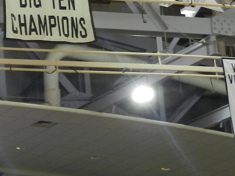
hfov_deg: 8.9
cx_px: 2
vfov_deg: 6.7
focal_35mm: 220
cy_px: 14
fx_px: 1494
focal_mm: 9.4
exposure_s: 1/50
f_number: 4.4
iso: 160
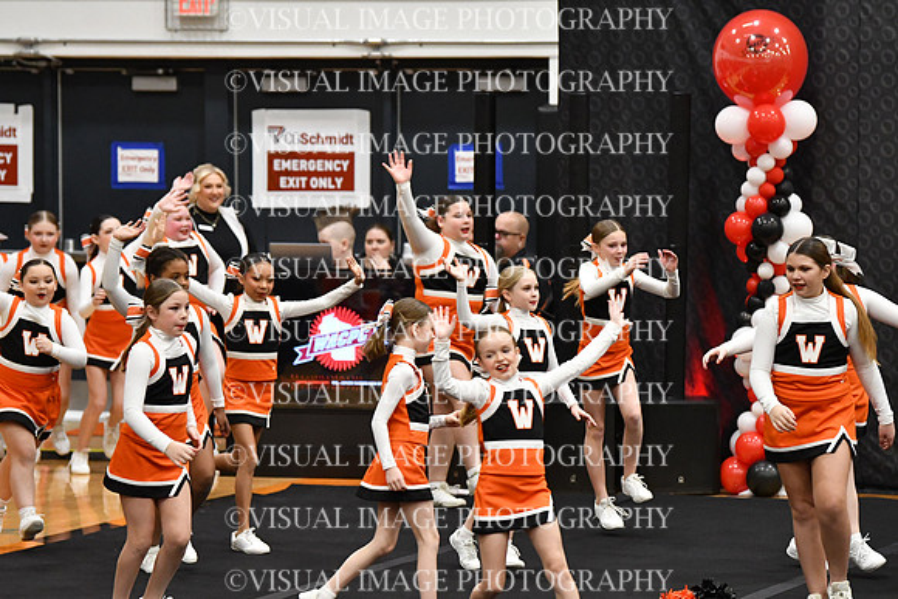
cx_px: 449
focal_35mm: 202
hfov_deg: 10.2
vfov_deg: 6.8
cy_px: 300
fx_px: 5040
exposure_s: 1/800
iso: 5000
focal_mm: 135
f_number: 2.8
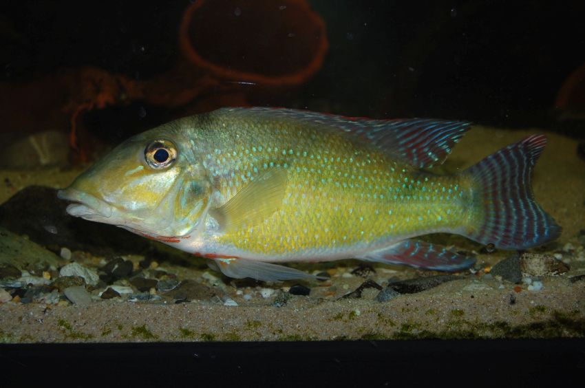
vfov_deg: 23.7
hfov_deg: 35.1
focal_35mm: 57
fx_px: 925
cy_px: 194
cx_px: 292
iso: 200
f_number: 5.6
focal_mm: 38
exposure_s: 1/125
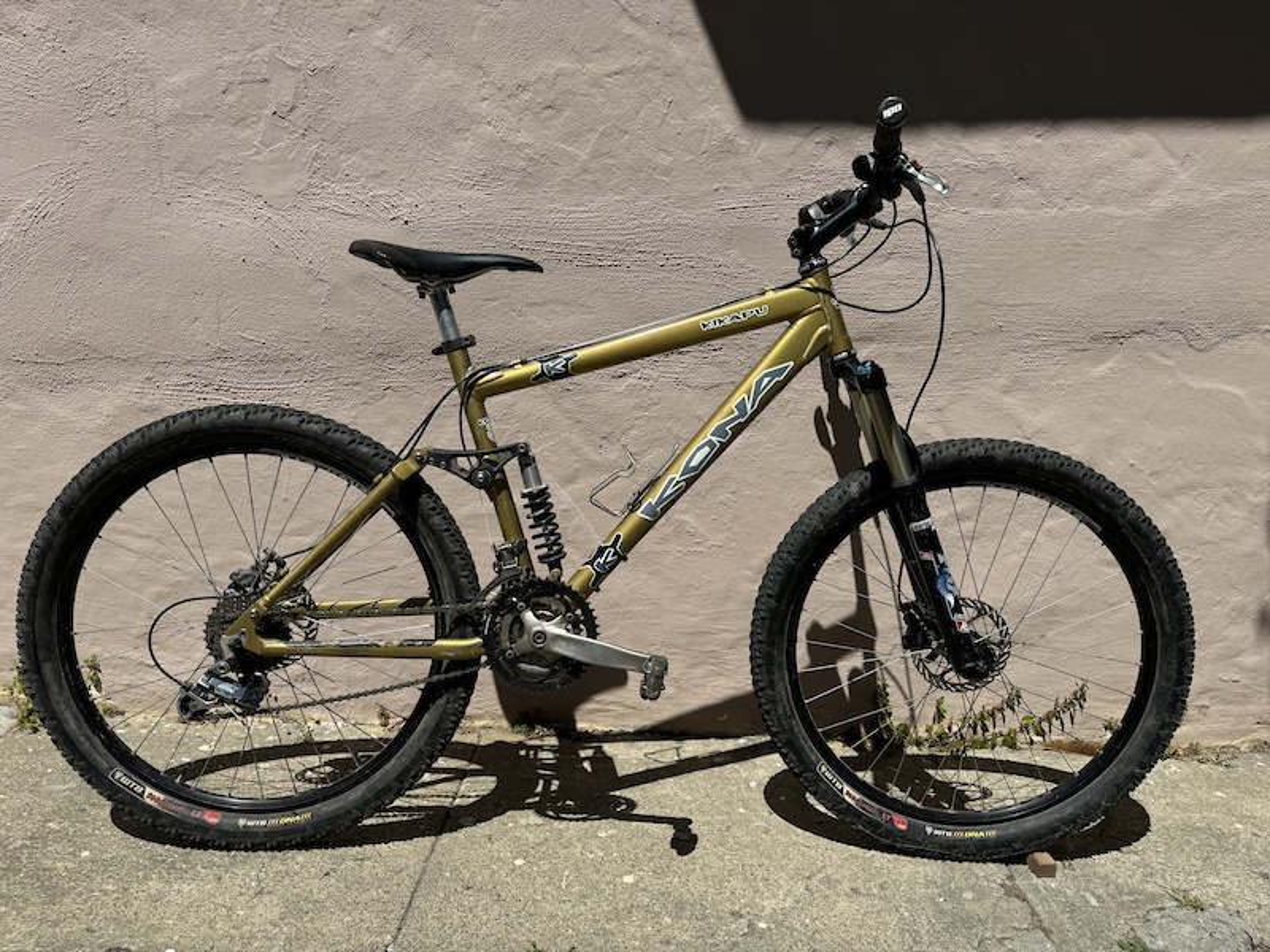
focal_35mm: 24
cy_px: 476
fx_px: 881
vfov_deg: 56.8
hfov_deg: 71.6
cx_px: 635
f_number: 1.78
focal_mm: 6.76
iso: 80
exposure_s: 1/6410
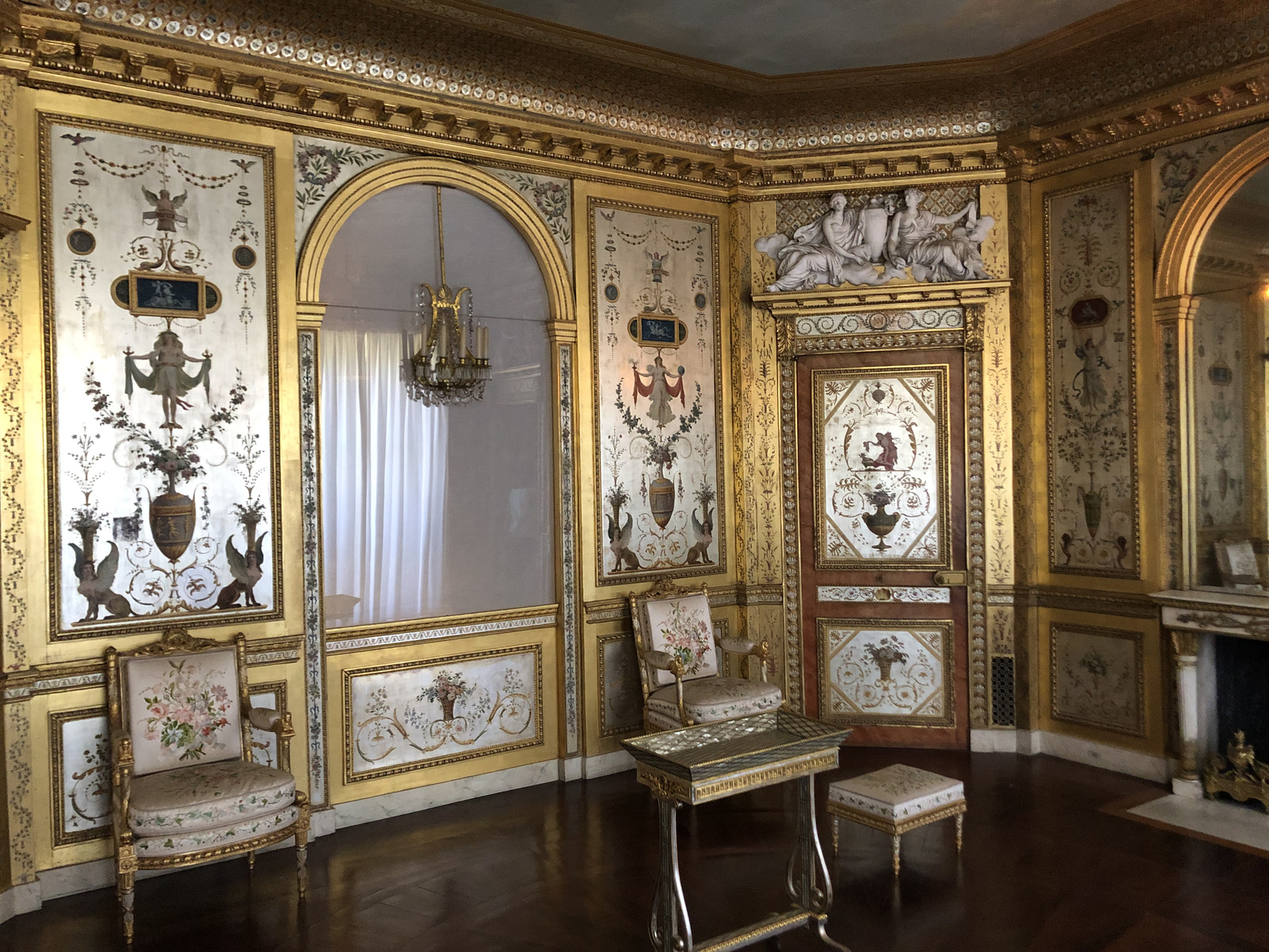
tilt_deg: -0.5
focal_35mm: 28
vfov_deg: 49.7
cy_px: 476
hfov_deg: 63.4
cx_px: 634
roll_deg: +2.1
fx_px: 1026
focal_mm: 4
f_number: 1.8
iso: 100
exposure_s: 1/14
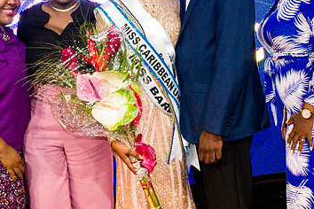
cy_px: -12
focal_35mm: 82
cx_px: 148
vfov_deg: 16.2
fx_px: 715
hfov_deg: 24.8
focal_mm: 24
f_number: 5
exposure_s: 1/160
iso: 4000
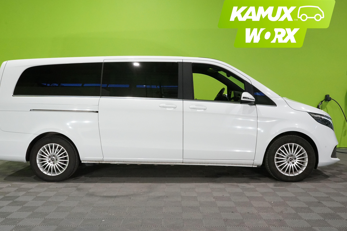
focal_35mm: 35
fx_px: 337
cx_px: 163
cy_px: 112
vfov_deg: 37.8
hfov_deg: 54.4
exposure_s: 1/80
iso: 6400
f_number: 13
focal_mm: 32
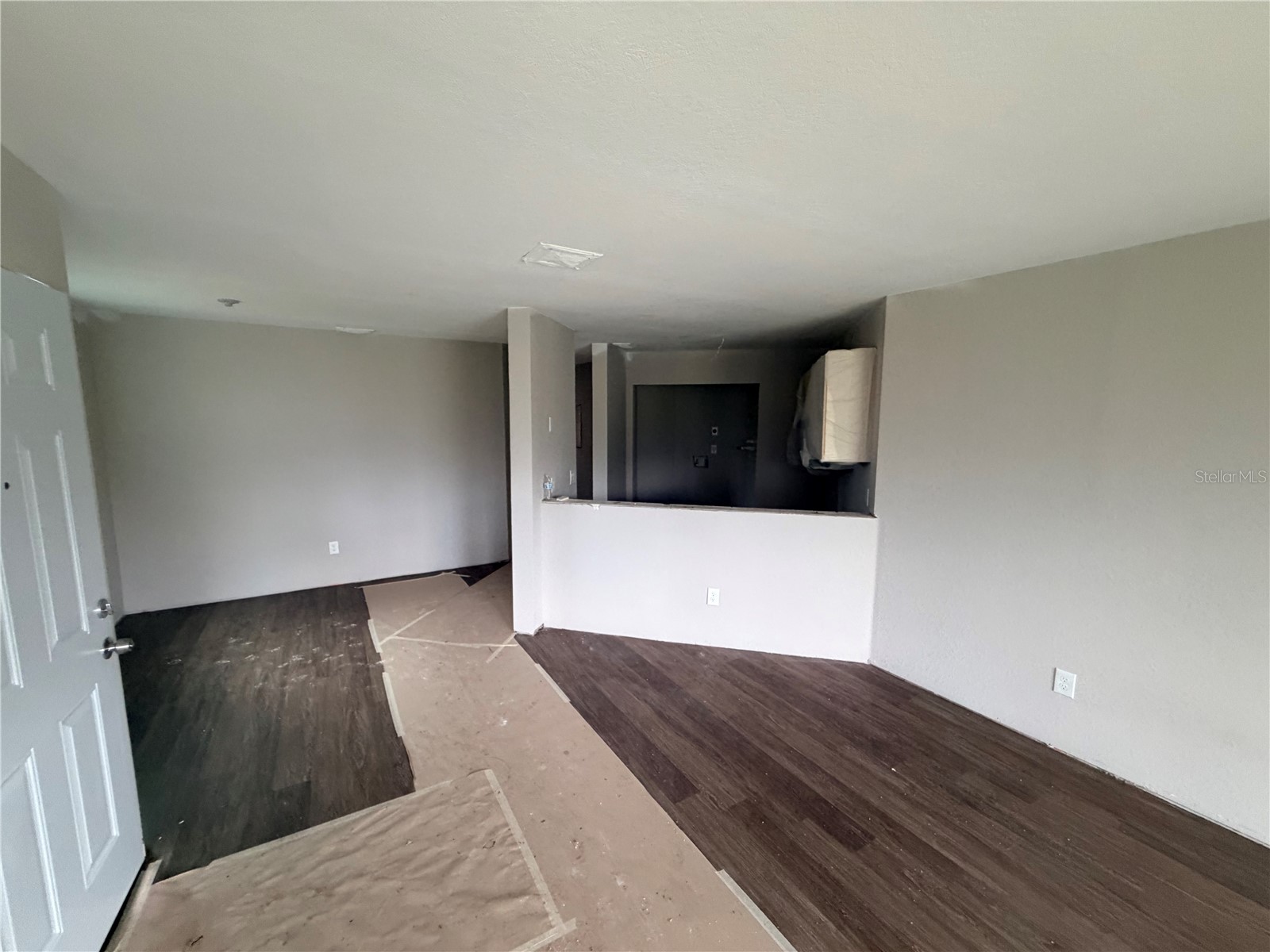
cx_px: 635
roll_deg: -0.7
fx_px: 514
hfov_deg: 102.1
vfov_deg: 85.7
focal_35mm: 14
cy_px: 476
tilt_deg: -6.9
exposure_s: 1/121
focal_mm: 2.22
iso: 320
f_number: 2.2
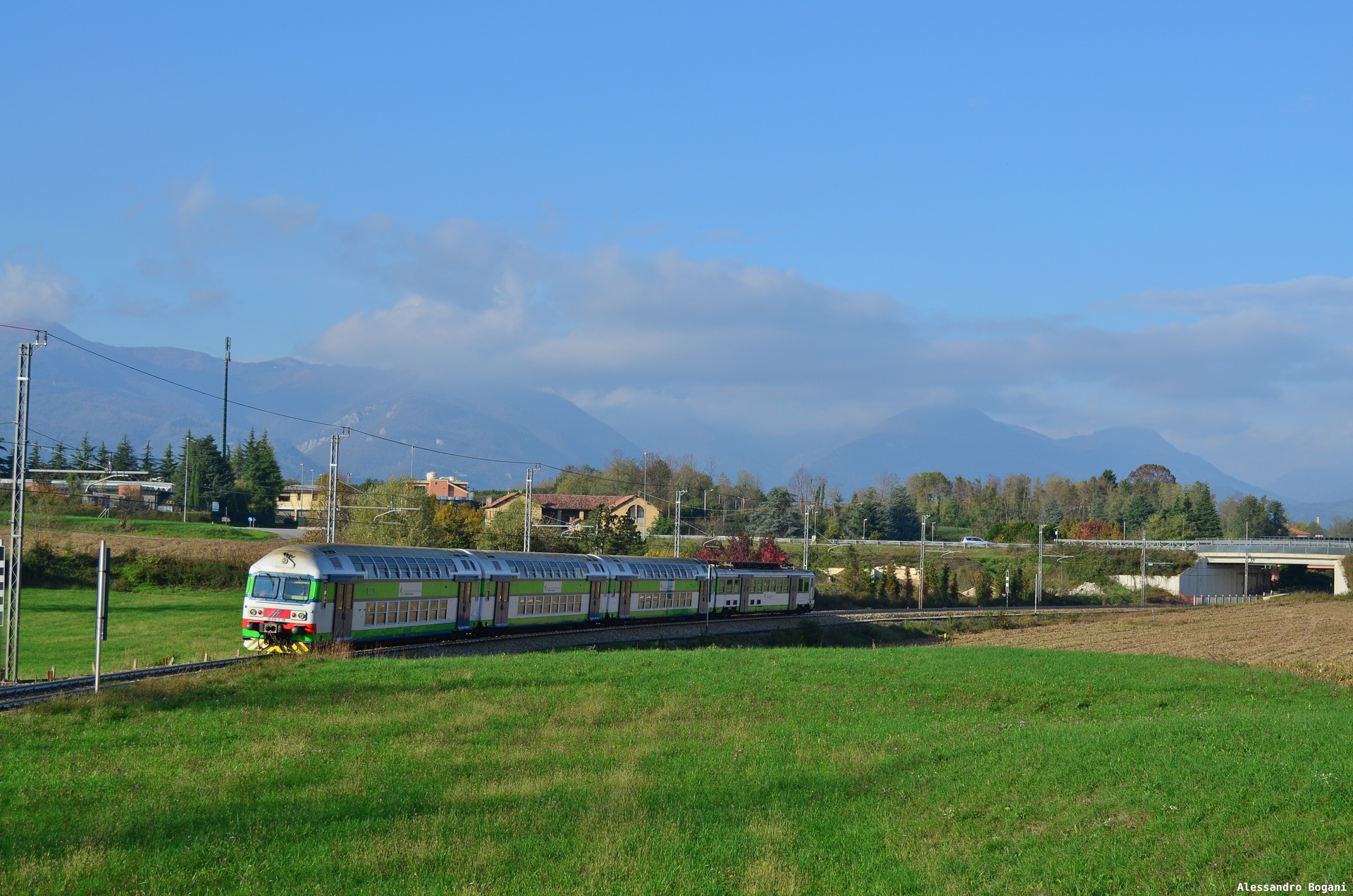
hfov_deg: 36.9
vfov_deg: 25.0
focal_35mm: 54
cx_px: 676
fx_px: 2025
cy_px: 448
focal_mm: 36
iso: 200
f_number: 7.1
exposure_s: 1/640
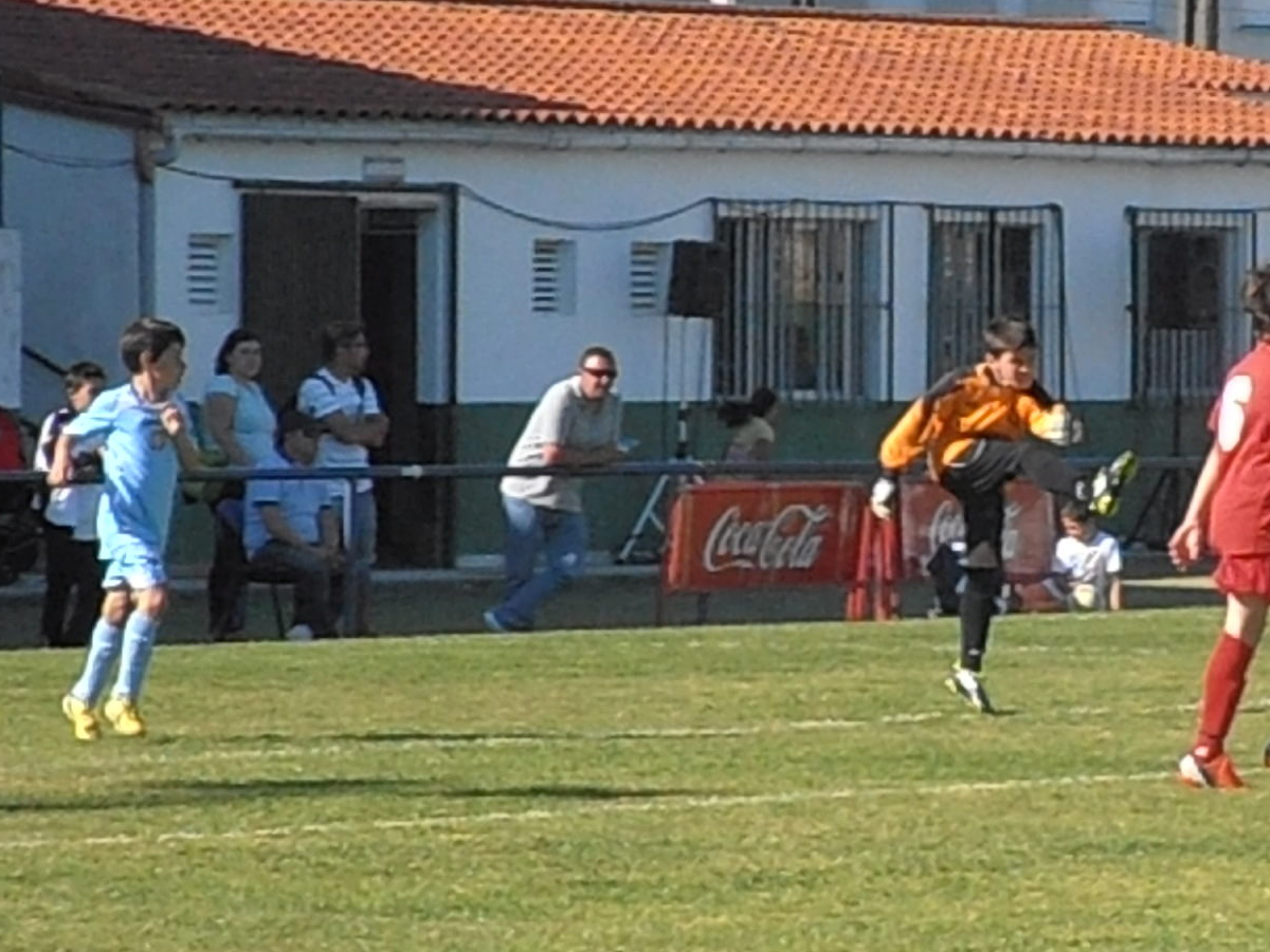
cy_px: 545
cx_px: 990
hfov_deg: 5.9
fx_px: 12401
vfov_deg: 4.4
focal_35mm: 338
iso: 400
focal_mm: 35.05
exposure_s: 1/160
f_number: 15
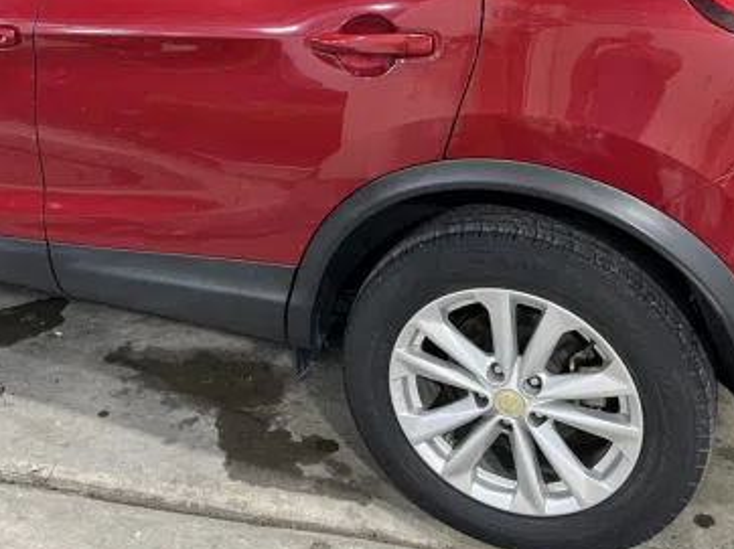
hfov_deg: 40.6
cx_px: 225
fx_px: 975
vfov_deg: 30.5
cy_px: 91
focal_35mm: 46
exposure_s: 1/50
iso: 160
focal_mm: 5.7
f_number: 1.5
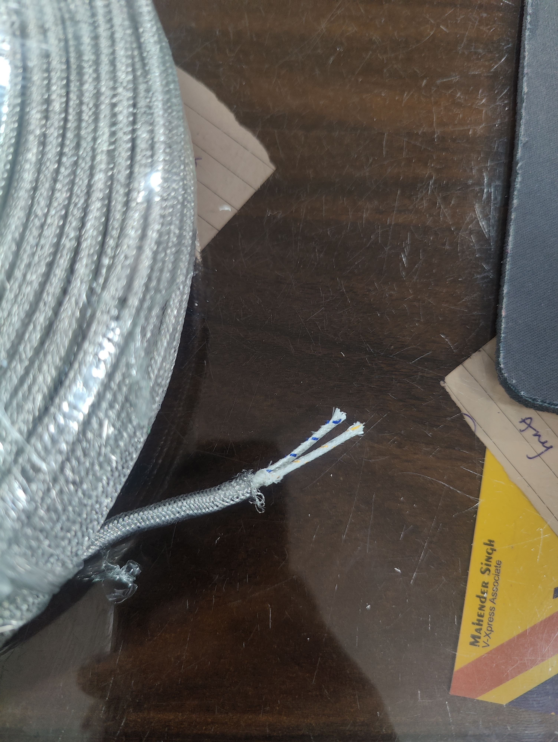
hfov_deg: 59.0
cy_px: 371
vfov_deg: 73.9
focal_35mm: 23
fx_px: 493
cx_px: 279
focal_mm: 6.06
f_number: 1.8
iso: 250
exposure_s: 1/50
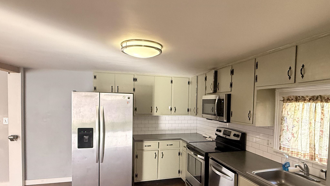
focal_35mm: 23
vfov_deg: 49.1
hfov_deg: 78.5
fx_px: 201
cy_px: 114
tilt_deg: -2.6
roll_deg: -1.7
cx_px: 181
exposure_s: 1/120
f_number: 2.2
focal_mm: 2.22
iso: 320
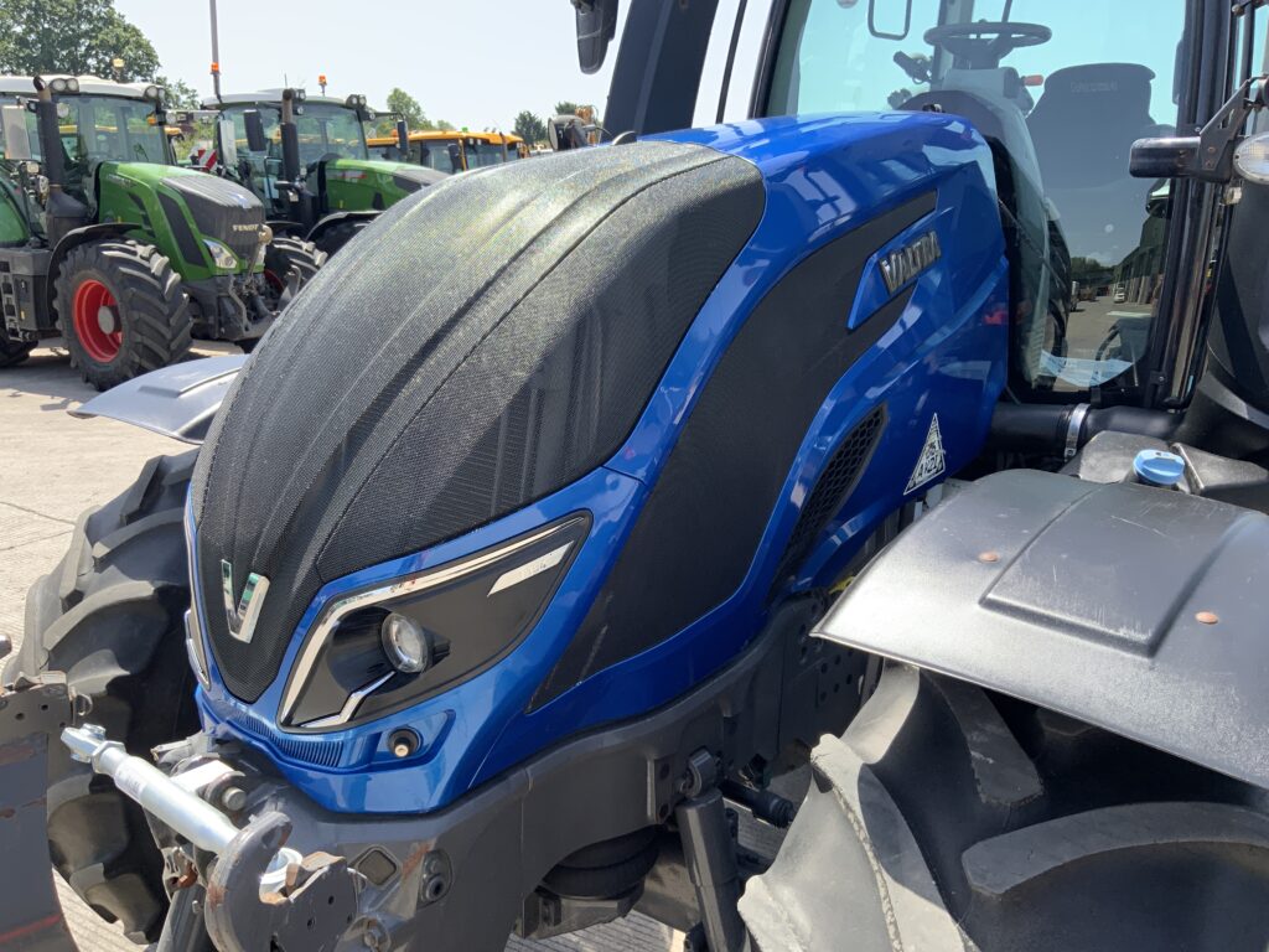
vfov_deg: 48.2
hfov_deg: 61.7
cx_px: 634
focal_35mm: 29
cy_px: 476
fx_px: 1063
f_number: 1.8
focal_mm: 3
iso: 16
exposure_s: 1/540
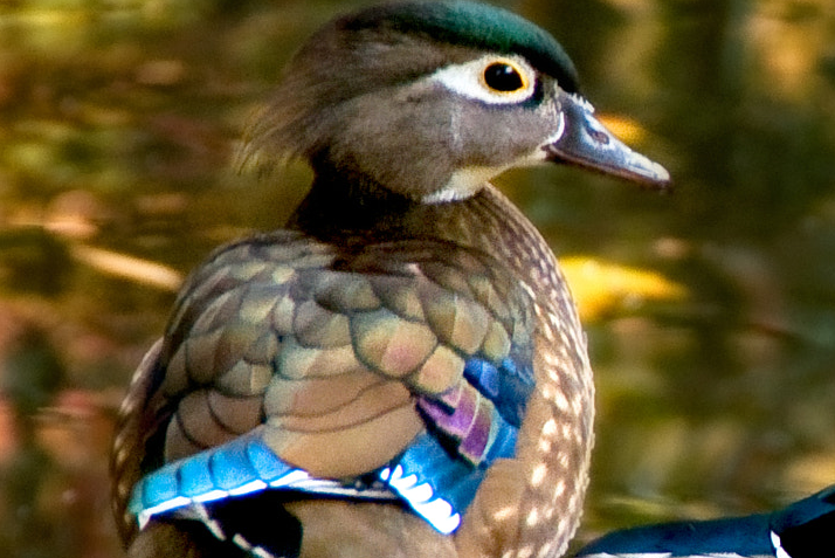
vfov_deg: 2.7
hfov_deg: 4.0
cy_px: 363
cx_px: 1082
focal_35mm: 516
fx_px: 11975
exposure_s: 1/80
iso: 400
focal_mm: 120
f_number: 5.6
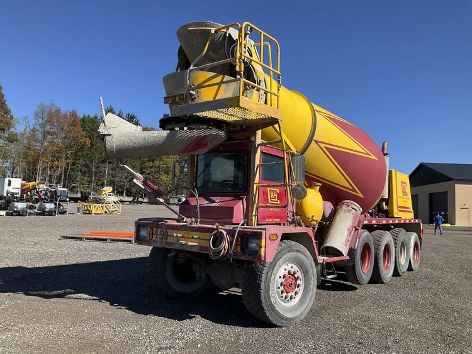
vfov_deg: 48.3
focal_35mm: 29
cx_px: 236
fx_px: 396
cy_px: 177
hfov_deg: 61.6
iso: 25
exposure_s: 1/1626
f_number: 1.8
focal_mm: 3
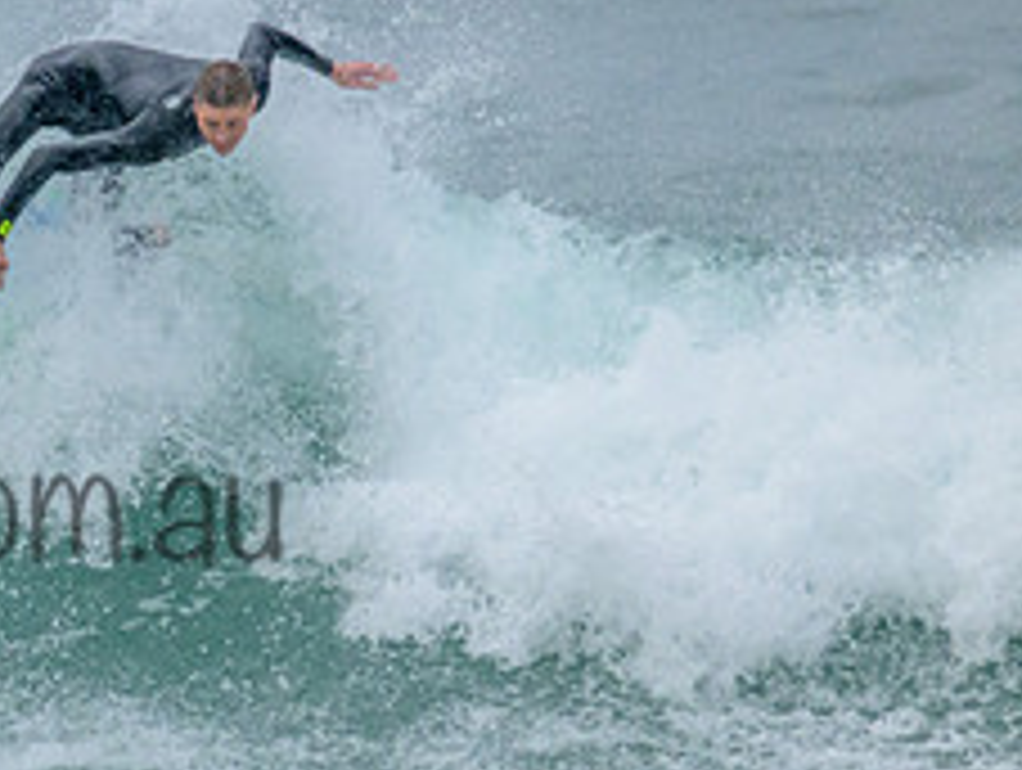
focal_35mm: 1962
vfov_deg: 0.8
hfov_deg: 1.0
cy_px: 457
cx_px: -194
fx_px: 58018
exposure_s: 1/1600
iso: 4000
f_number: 11
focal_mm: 800
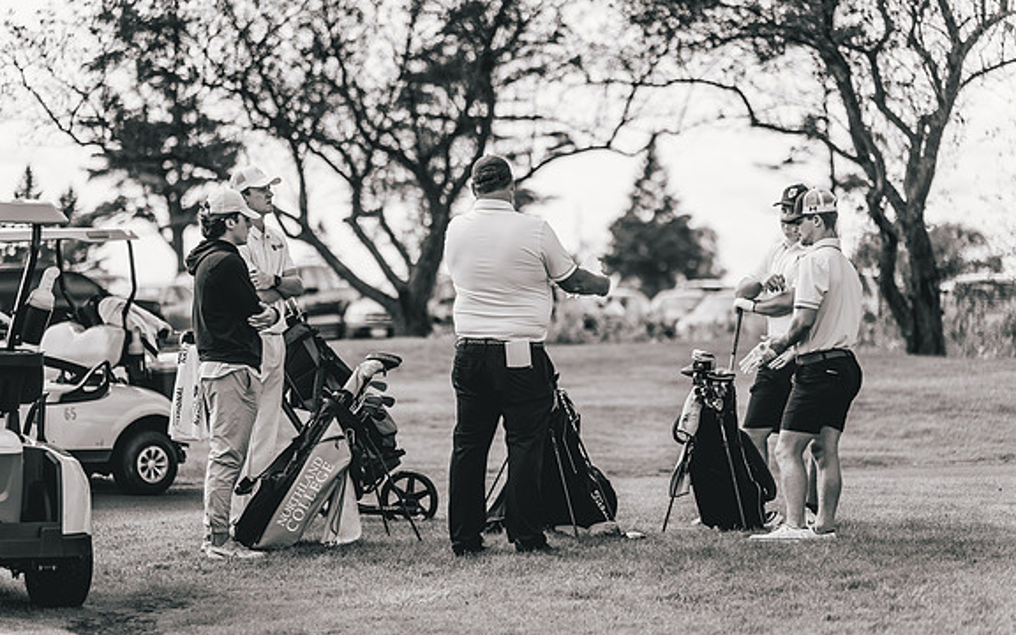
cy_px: 332
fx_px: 4264
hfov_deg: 13.6
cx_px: 508
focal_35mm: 154
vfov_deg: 8.5
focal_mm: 150
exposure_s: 1/1250
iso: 100
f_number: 2.8
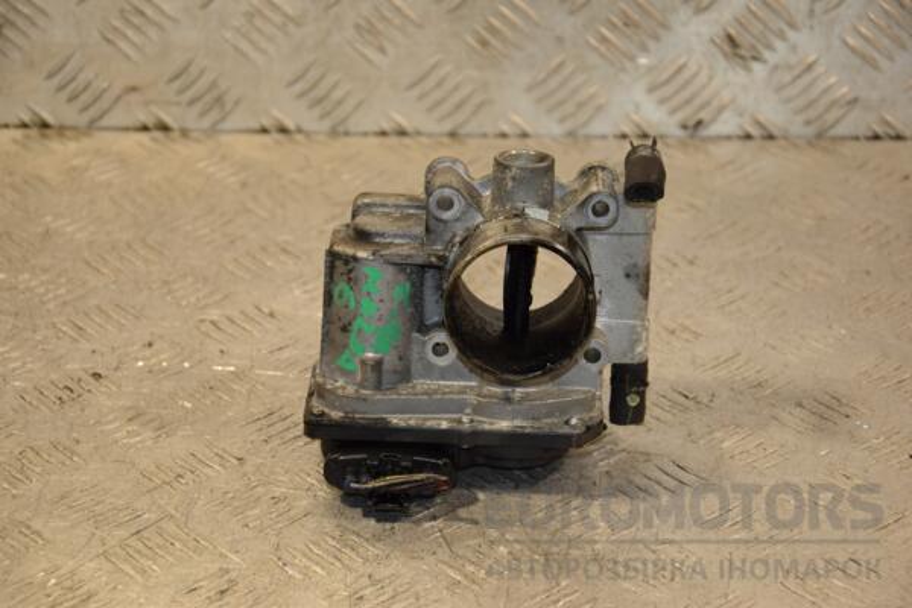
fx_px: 2660
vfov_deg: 13.0
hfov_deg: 19.5
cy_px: 304
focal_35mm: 105
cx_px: 456
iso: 800
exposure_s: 1/125
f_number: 5.3
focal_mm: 70
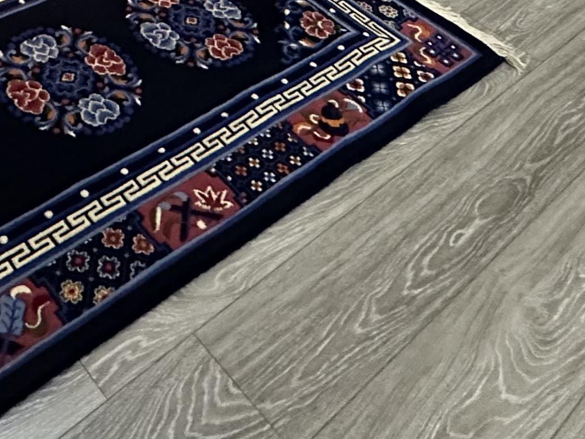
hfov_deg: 33.1
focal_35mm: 55
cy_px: -348
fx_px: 930
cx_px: 54
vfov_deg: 19.7
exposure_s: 1/50
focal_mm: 2.22
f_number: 2.2
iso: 640
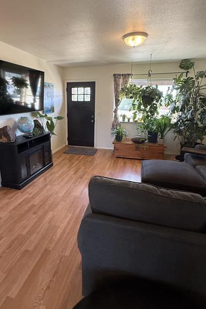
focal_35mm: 20
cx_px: 84
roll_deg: -0.8
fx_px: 172
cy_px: 143
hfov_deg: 61.5
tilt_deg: -12.8
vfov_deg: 83.8
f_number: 2.2
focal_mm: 2.22
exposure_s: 1/120
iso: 400
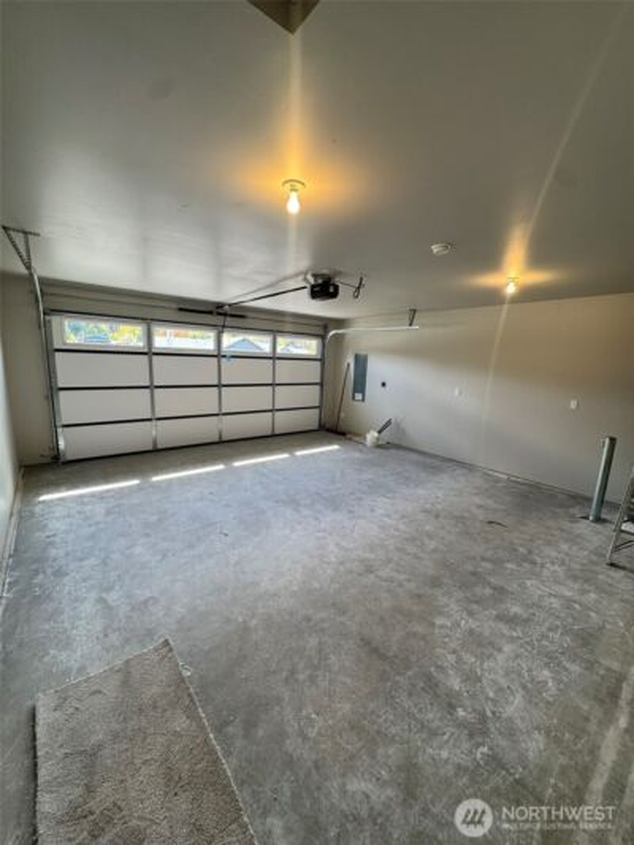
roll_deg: -2.0
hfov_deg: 85.7
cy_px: 422
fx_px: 342
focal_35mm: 14
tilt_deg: -10.9
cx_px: 317
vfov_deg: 102.1
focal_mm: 2.22
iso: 160
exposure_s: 1/120
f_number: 2.2
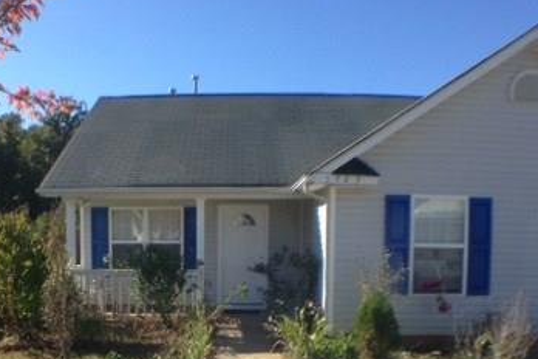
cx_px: 204
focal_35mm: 63
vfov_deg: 21.3
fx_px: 941
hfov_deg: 31.8
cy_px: 280
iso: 25
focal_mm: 3.3
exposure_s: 1/644
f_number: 2.4
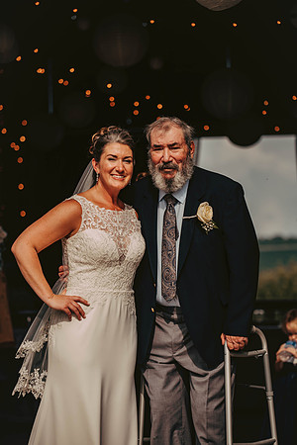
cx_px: 148
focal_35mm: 120
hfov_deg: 11.4
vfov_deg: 17.1
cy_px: 222
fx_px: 1485
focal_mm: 120
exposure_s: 1/2500
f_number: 2.8
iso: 200
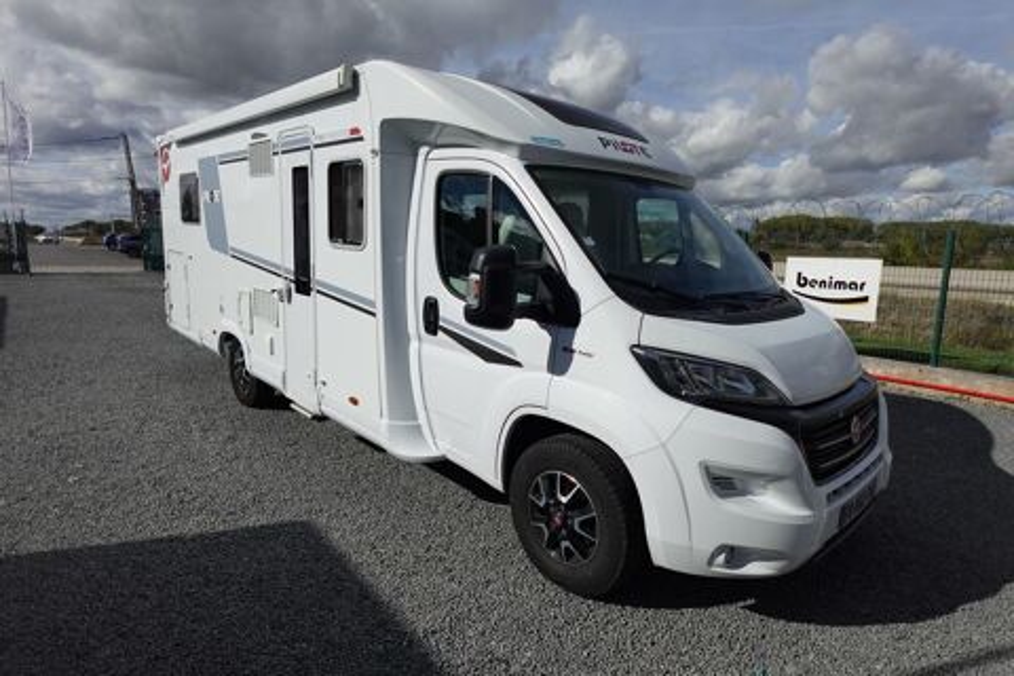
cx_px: 507
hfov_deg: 84.0
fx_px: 563
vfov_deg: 61.9
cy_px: 338
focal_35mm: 20
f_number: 2
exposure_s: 1/10000
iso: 125
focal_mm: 7.6
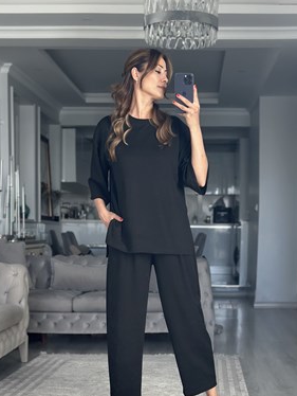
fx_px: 743
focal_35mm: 65
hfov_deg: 22.6
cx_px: 154
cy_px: 248
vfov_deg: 29.7
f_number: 1.78
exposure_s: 1/115
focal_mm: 6.86
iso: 125
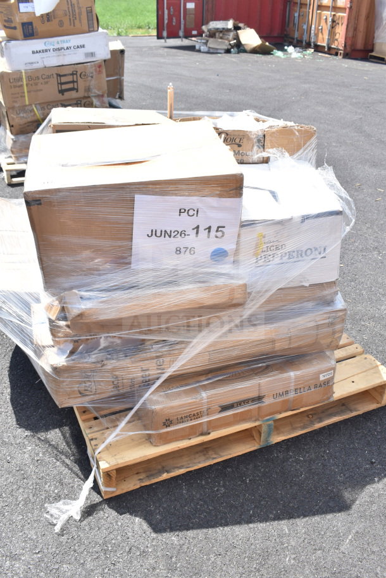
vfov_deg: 57.2
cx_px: 193
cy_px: 289
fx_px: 531
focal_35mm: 33
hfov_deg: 40.0
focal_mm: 22
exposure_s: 1/250
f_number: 8
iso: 200
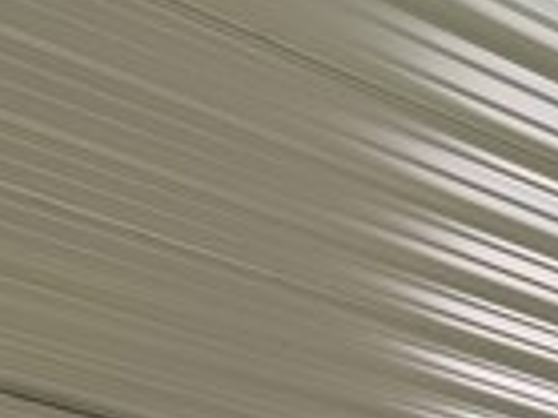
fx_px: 2851
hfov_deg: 9.4
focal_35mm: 177
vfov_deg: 7.5
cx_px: 1533
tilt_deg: -2.2
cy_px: 1194
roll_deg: -1.3
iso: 80
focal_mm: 6.76
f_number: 1.78
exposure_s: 1/172
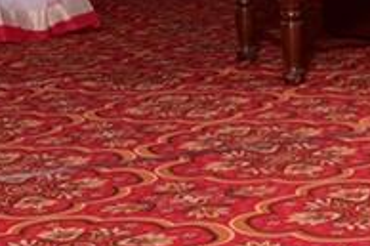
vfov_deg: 8.1
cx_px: 334
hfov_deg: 12.7
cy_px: -250
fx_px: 1643
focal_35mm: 160
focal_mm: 31
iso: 200
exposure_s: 1/125
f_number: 6.3
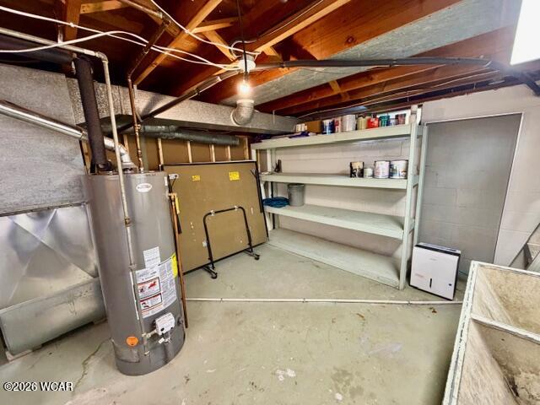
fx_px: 218
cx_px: 270
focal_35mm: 14
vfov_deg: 85.7
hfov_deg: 102.1
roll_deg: +2.4
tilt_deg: -10.2
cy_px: 202
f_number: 2.2
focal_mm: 2.22
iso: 400
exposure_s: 1/60
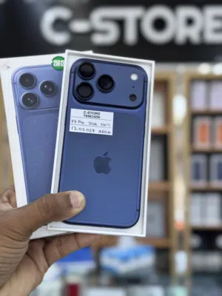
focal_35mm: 48
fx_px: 410
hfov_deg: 30.3
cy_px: 148
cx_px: 111
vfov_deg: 39.7
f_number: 1.78
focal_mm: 6.76
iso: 64
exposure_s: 1/358
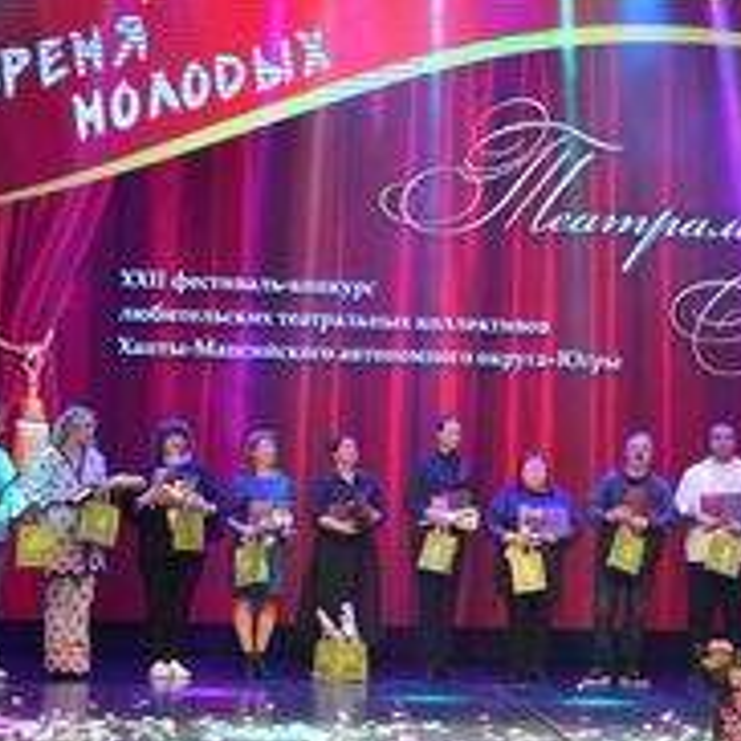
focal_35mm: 73
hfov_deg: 23.5
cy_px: 466
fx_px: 1768
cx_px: 525
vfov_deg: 23.6
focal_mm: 26
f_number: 3.8
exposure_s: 1/320
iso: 3200
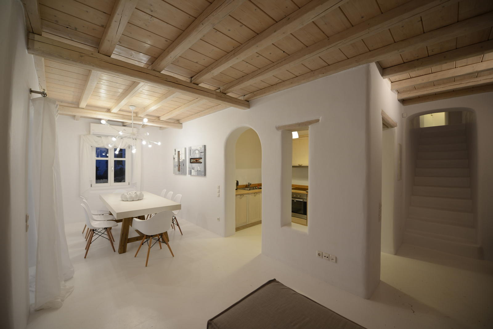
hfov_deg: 104.2
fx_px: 192
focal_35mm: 14
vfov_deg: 81.3
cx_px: 246
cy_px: 164
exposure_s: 1/15
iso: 100
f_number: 2.8
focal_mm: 14
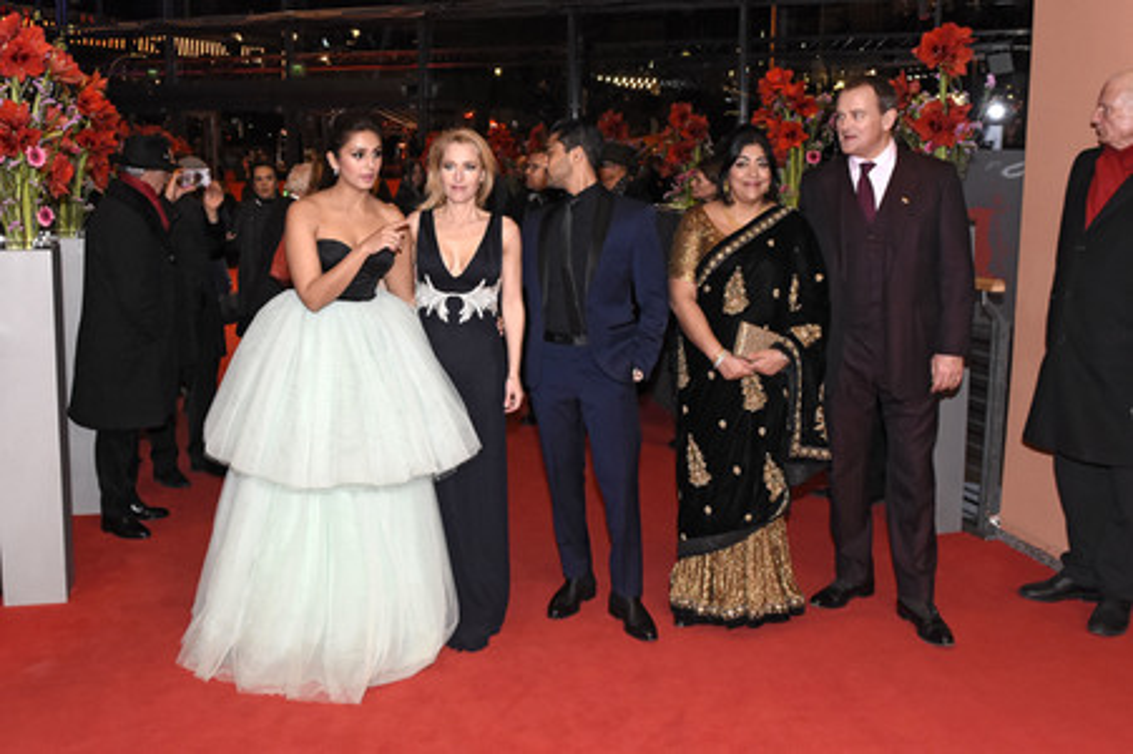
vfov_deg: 50.3
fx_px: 802
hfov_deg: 70.5
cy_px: 377
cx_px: 566
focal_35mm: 26
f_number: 6.3
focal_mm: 17
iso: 1600
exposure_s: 1/250
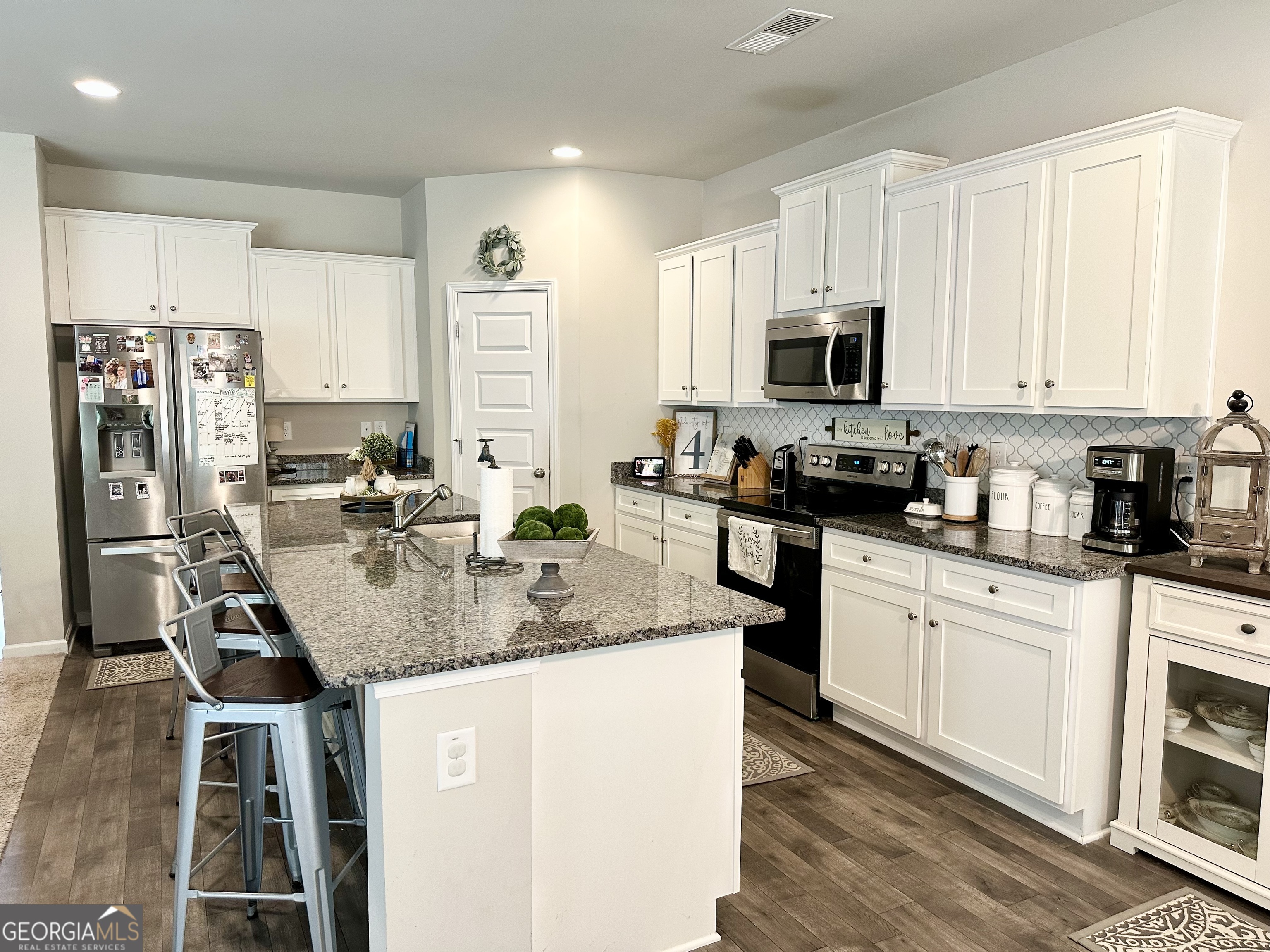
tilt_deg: -4.4
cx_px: 635
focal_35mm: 24
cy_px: 476
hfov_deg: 71.6
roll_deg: +0.0
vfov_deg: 56.8
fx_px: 881
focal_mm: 6.86
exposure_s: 1/60
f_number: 1.78
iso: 200
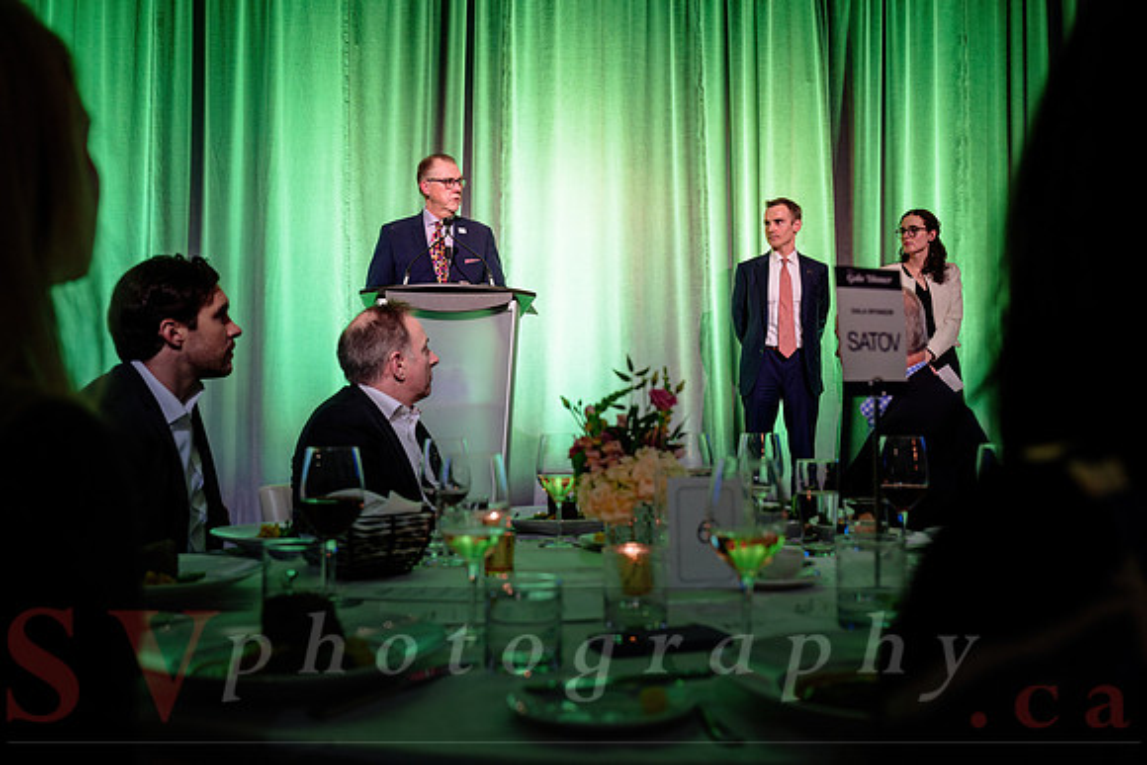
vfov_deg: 38.4
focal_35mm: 34
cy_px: 382
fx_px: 1099
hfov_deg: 55.1
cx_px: 574
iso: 1000
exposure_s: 1/60
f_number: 4
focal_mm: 34.5
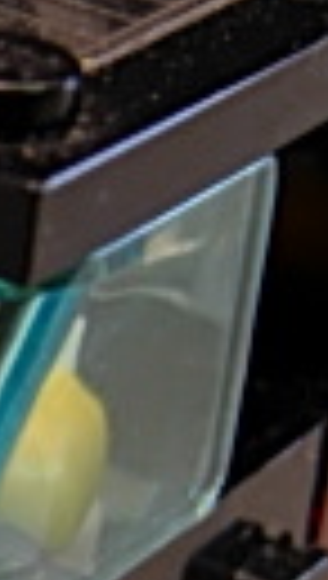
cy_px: 724
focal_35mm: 194
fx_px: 2986
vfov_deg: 10.9
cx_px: -422
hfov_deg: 6.1
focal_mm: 7.5
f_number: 2.7
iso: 50
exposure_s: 1/6.1
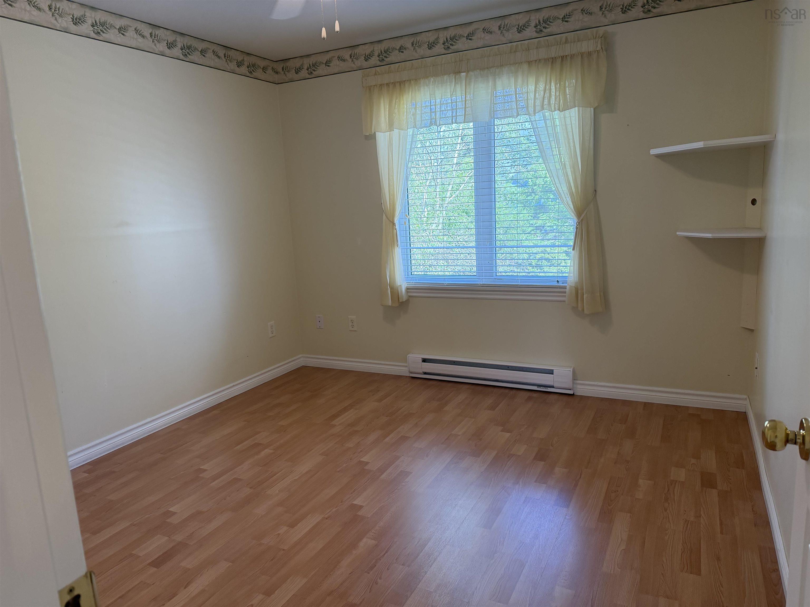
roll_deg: +2.9
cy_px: 304
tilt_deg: -10.0
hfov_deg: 71.6
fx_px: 562
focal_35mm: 24
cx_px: 405
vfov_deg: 56.8
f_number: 1.78
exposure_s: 1/209
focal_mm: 6.76
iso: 125
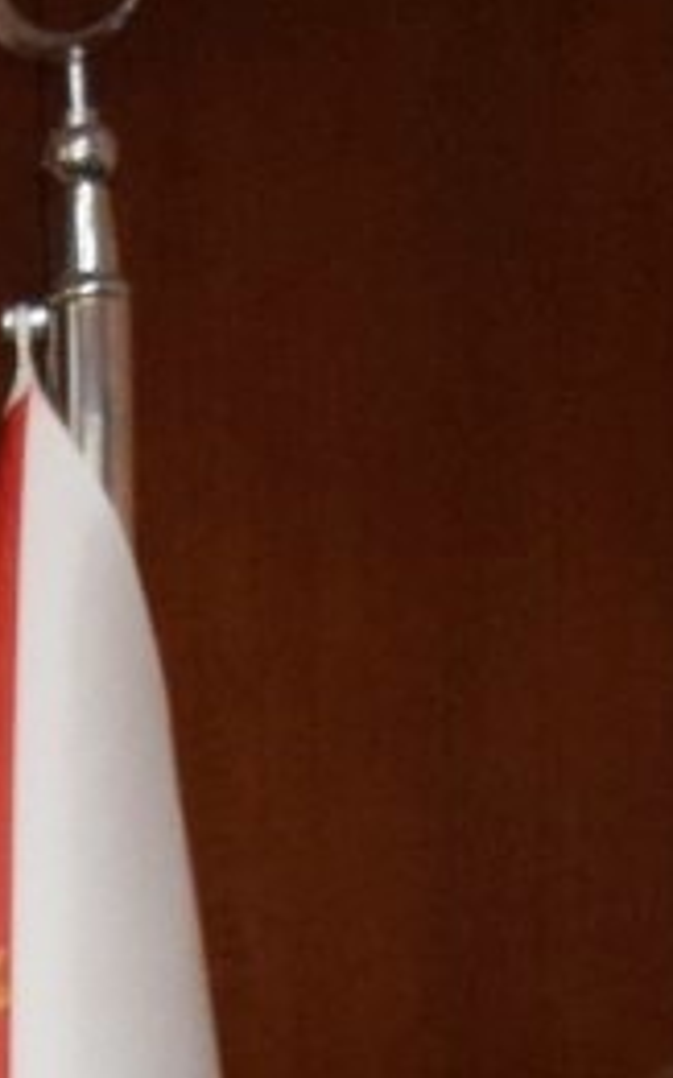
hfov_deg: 4.3
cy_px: 2451
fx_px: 7925
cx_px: -2543
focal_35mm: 270
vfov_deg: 7.4
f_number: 3.8
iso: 1400
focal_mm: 23
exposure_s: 1/60
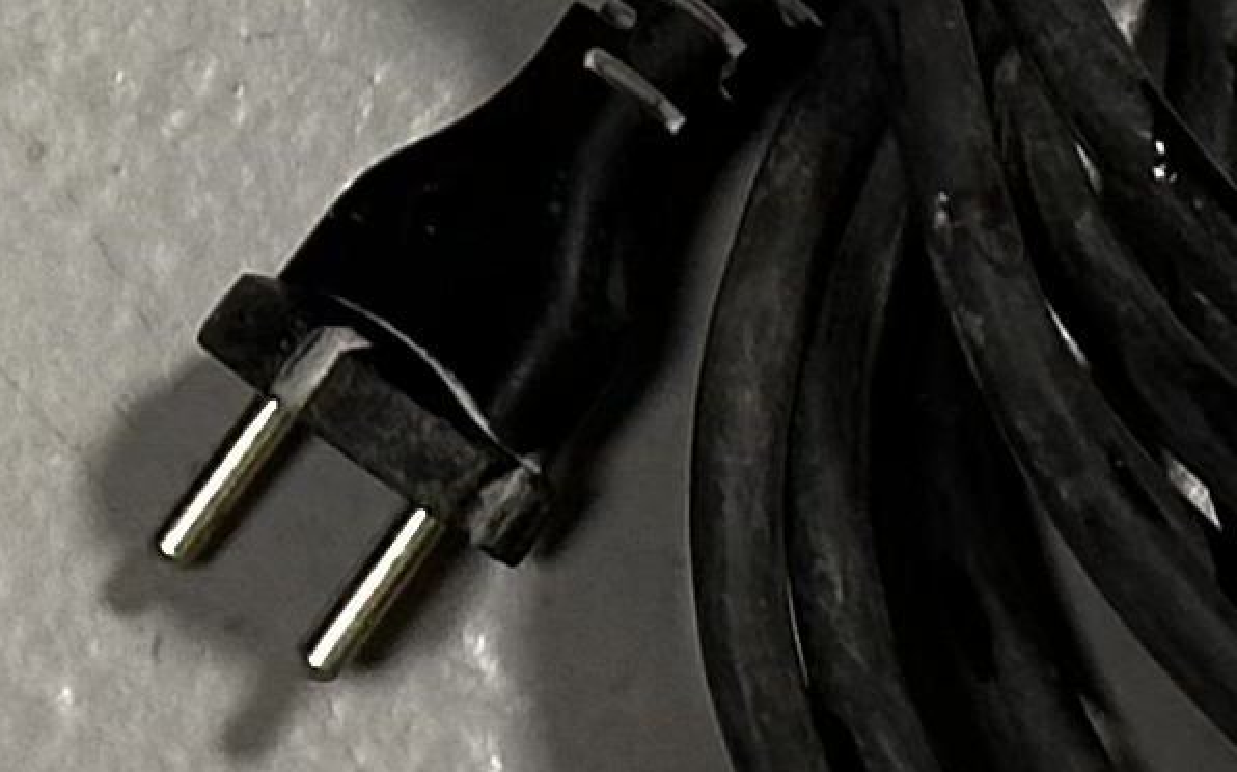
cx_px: -826
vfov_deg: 3.8
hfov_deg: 6.0
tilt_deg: -69.4
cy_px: -256
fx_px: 11593
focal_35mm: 344
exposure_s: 1/50
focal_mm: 6.86
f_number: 1.78
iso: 200
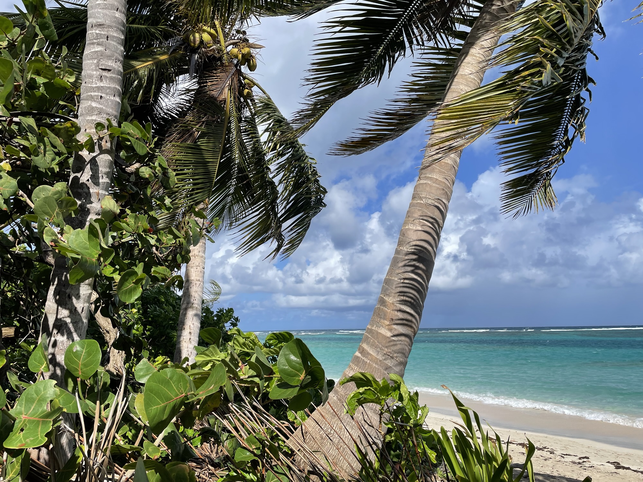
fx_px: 483
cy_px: 241
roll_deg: +1.5
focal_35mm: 26
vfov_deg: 53.1
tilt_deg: +10.5
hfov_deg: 67.3
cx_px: 322
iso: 32
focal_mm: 4.2
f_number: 1.6
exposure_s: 1/2053
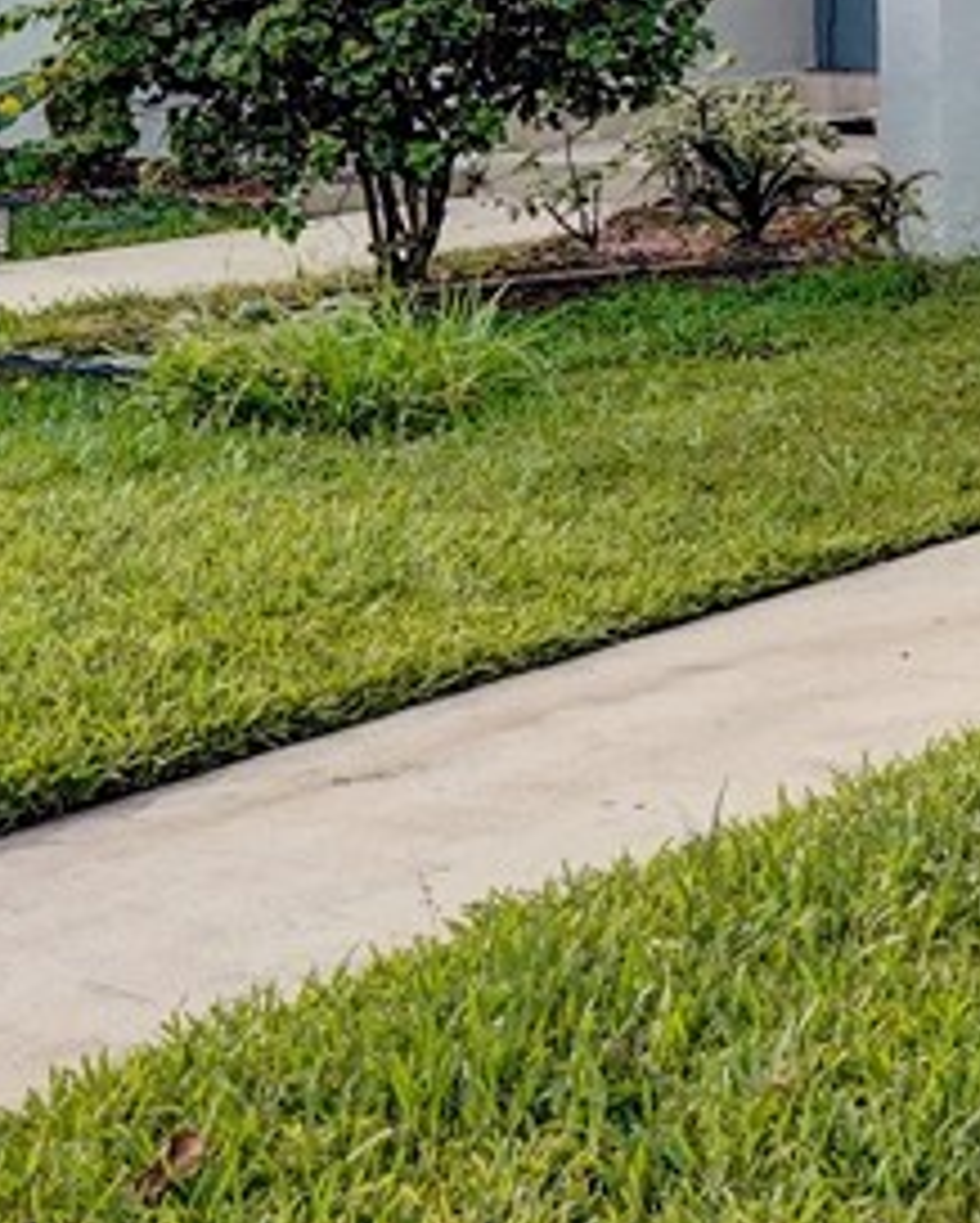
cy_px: -339
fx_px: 2970
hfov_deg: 14.4
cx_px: 2142
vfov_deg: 21.2
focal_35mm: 82
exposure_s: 1/500
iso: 1250
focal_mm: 14
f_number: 9
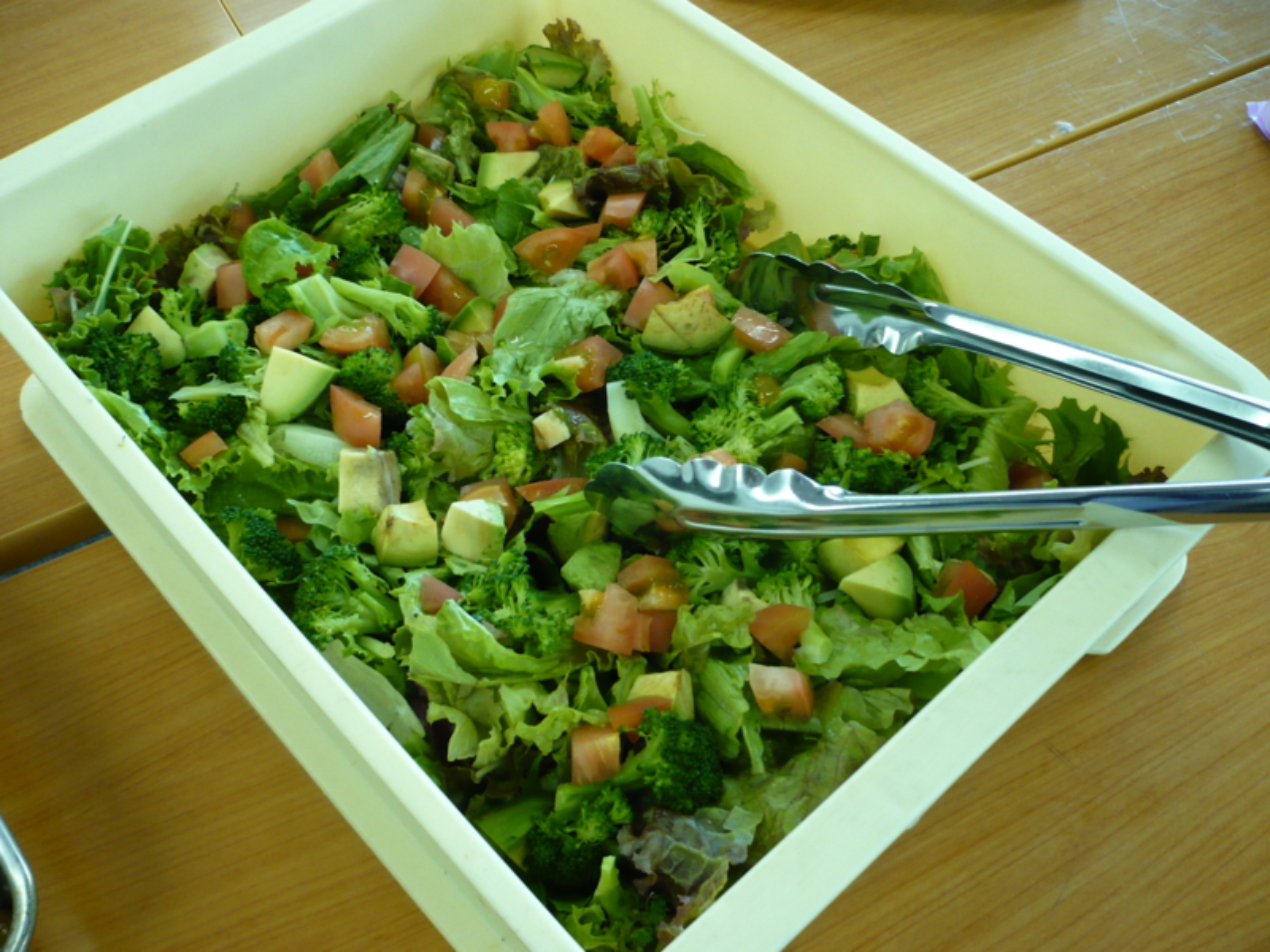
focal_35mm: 35
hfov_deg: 52.6
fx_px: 1284
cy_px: 476
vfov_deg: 40.7
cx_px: 635
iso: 200
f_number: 2.8
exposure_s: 1/30
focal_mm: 5.8
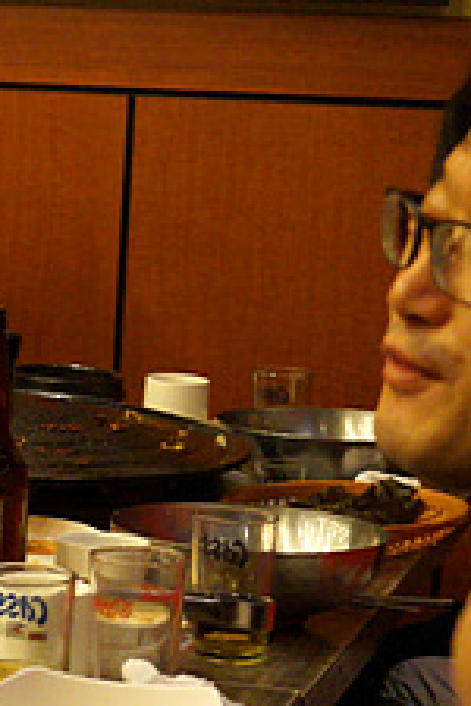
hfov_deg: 9.3
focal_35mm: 140
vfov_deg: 14.6
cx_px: -402
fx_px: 2747
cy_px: 265
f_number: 3.5
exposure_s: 1/160
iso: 3200
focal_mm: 30
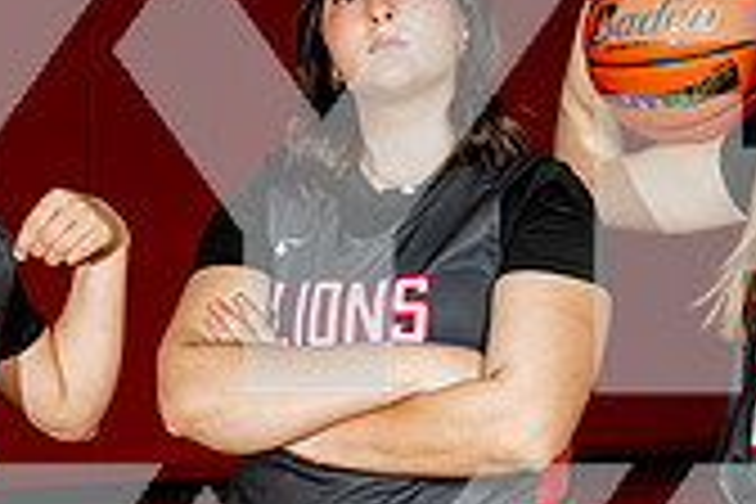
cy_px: 704
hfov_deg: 11.7
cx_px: 522
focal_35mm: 176
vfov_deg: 7.7
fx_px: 3696
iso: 400
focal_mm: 50
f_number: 6.3
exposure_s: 1/200
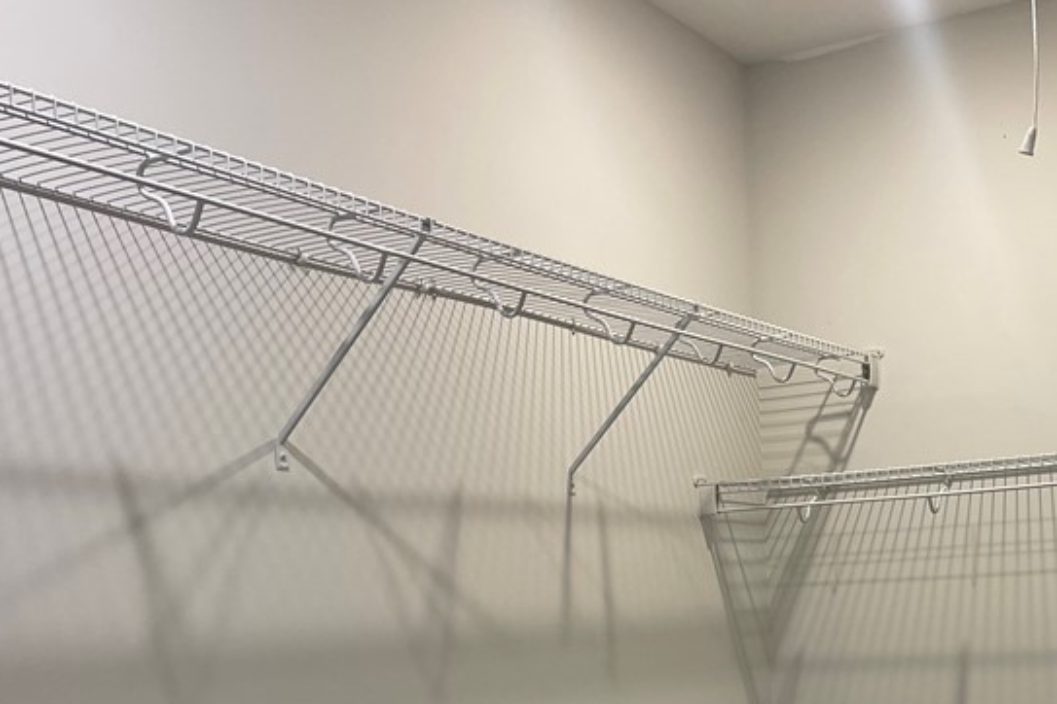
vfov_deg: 26.0
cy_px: 714
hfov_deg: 39.2
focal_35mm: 49
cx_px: 796
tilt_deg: -5.4
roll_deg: +2.8
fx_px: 1439
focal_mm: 5.1
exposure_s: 1/120
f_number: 1.6
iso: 100
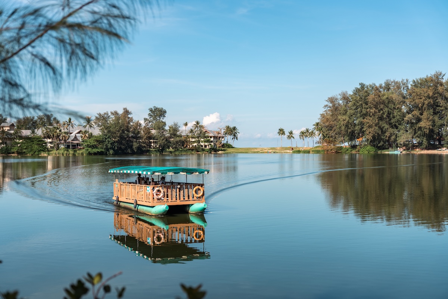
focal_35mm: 47
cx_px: 224
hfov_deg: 41.9
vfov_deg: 28.6
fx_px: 585
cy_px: 150
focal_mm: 47
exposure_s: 1/2000
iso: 100
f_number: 2.8
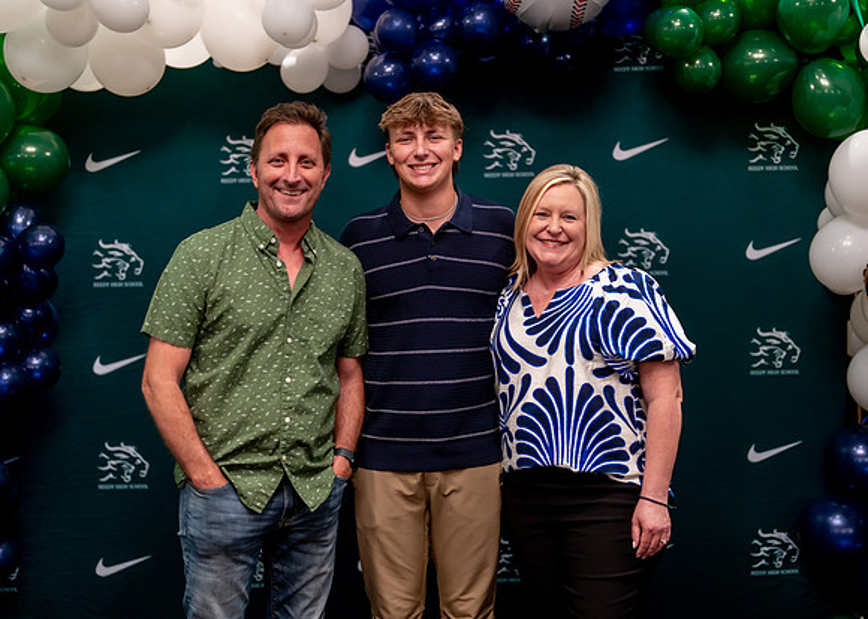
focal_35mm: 54
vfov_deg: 26.3
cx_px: 434
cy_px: 310
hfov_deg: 36.2
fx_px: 1328
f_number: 1.2
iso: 640
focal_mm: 50
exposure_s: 1/320
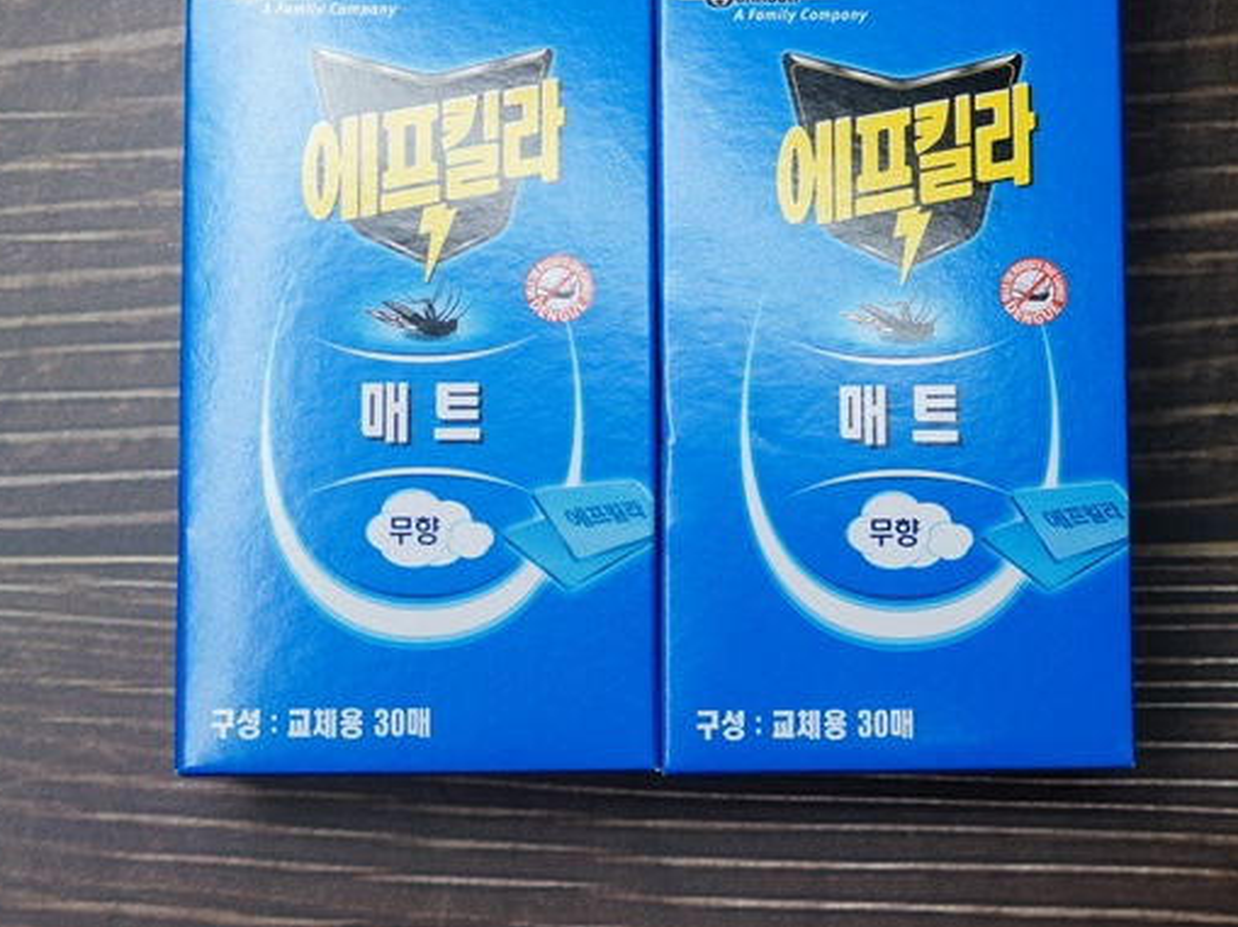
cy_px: 287
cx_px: 722
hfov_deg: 28.5
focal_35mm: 68
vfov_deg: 21.5
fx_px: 2430
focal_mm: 30
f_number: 7.1
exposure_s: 1/200
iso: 400
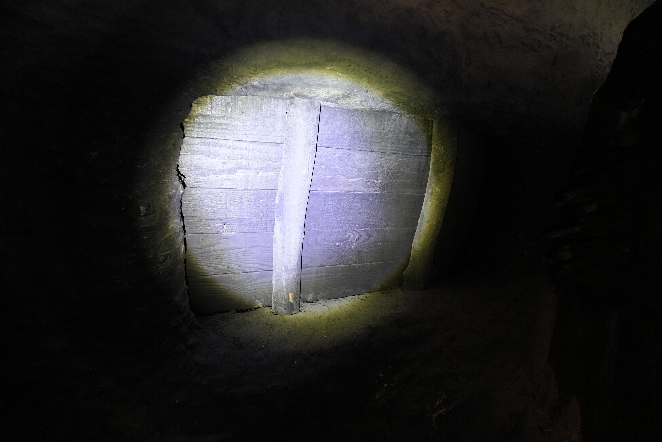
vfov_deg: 73.7
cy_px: 221
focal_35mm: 16
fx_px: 294
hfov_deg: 96.7
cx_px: 331
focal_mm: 16
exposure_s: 1/30
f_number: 2.8
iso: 4000
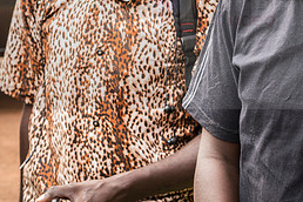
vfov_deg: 6.5
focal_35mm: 210
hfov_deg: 9.8
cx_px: 200
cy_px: 17
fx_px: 1767
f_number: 9
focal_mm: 85
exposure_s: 1/100
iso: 1000
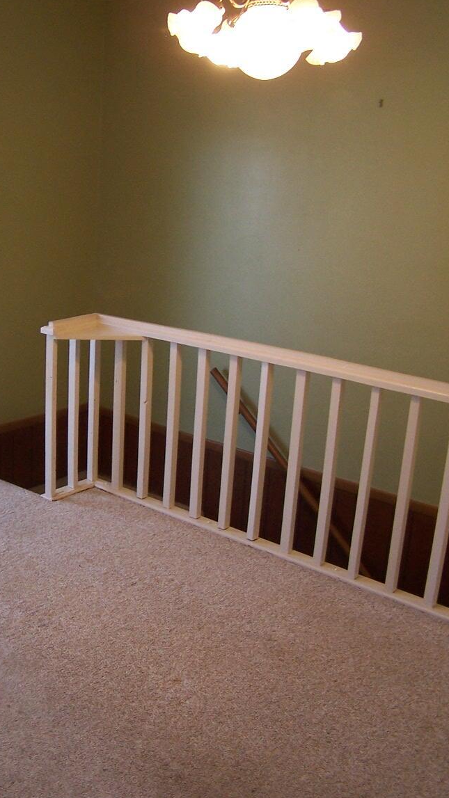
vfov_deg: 37.2
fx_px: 1186
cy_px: 397
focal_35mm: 56
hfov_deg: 21.1
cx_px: 75
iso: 100
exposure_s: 1/30
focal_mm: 6.3
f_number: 2.8
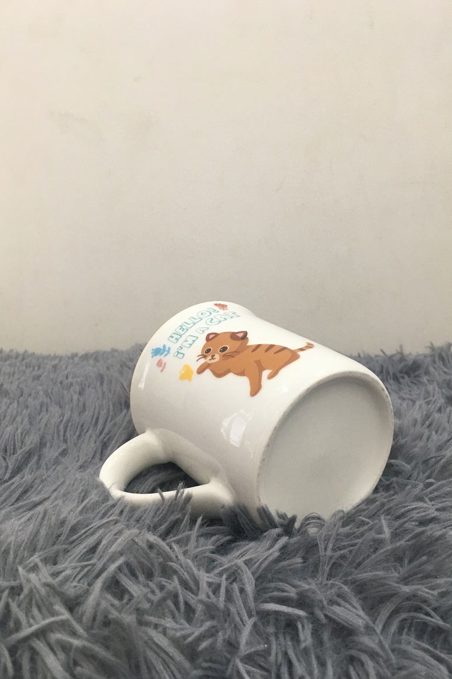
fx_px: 584
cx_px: 244
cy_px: 340
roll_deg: +0.1
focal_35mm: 31
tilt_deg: -14.0
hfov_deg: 42.3
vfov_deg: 60.3
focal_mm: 4.15
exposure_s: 1/33
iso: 50
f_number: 2.2
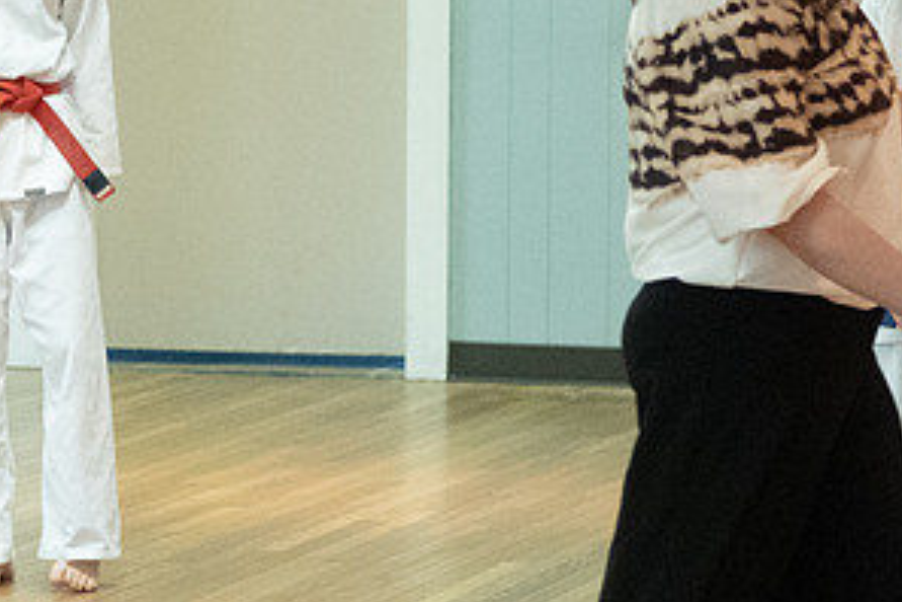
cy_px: 166
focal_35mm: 273
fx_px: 6840
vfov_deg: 5.0
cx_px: -116
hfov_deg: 7.5
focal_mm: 50
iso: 3200
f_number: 2
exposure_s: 1/500
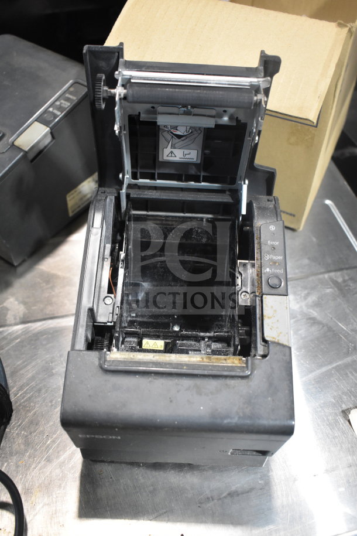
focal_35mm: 36
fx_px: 535
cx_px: 178
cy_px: 268
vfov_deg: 53.1
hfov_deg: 36.9
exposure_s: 1/160
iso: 2200
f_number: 4
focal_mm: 24
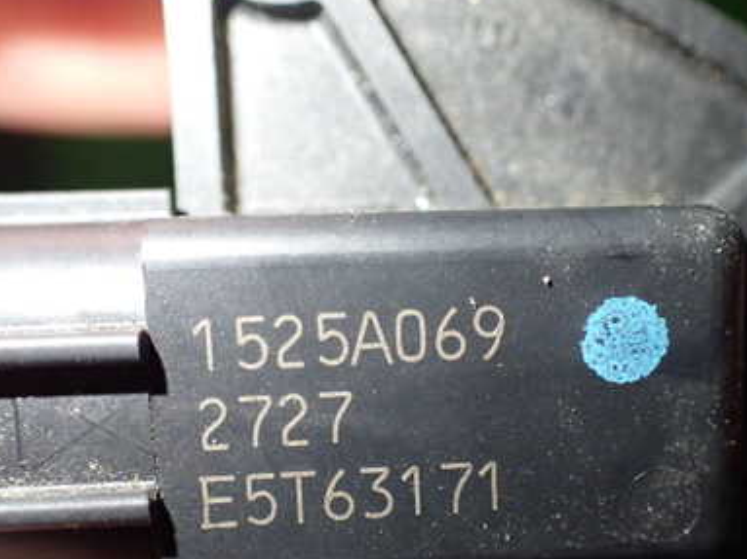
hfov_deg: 40.4
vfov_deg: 30.6
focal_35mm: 47
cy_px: 380
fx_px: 1014
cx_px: 421
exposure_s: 1/125
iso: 640
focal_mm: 5.4
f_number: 2.3
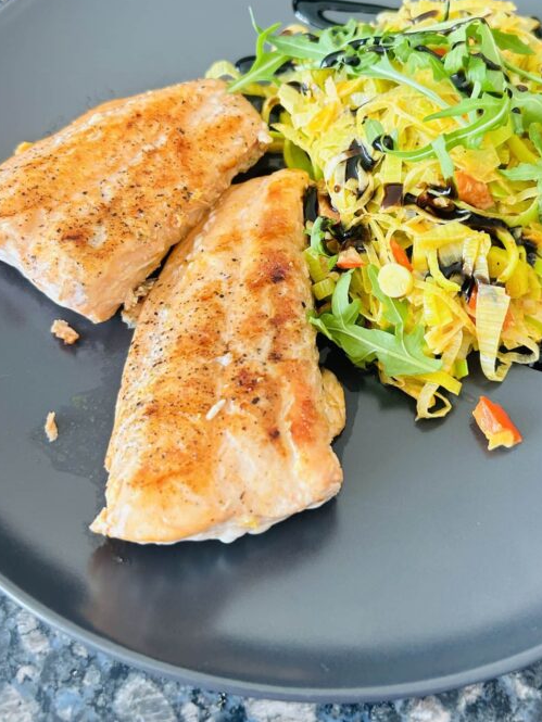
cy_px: 272
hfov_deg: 38.4
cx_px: 340
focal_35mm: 37
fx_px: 772
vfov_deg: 49.7
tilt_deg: -60.4
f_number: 1.5
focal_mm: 5.7
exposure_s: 1/121
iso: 100
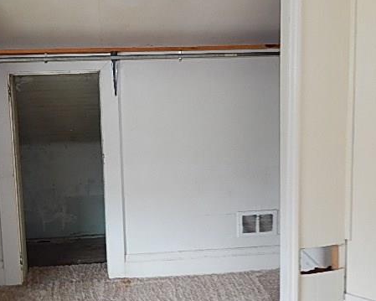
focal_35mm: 32
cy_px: 117
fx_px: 356
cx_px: 137
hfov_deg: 54.9
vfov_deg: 45.5
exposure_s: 1/30
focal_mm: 4
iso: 200
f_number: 3
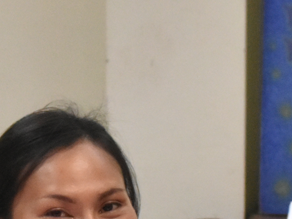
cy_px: 189
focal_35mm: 250
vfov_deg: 5.9
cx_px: 93
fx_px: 2109
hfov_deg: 7.9
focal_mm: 34
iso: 2500
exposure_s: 1/200
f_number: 7.1
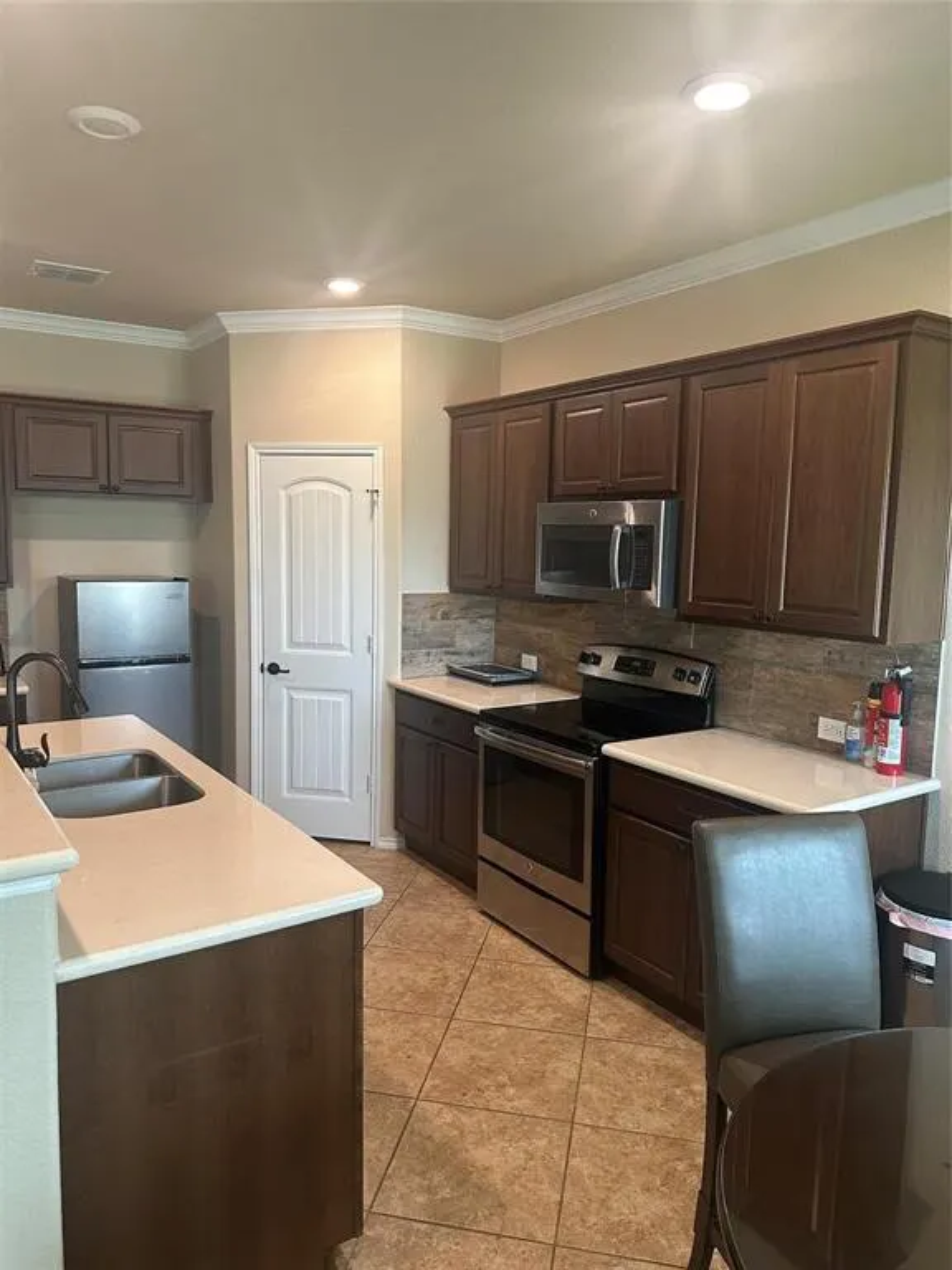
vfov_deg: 71.6
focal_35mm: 24
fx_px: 880
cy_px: 635
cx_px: 476
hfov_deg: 56.8
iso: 250
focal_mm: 6.86
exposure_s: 1/60
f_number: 1.78
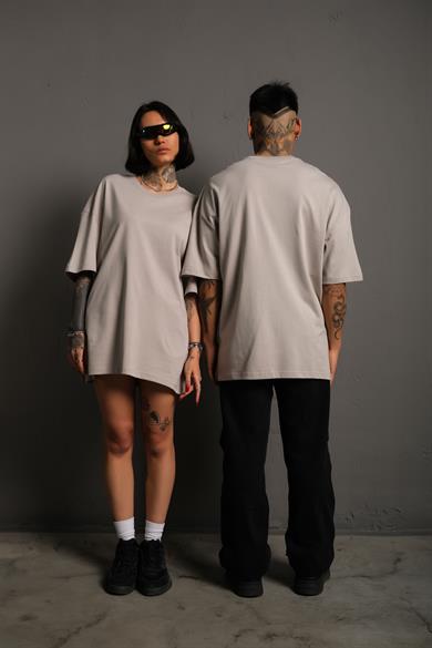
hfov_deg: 37.9
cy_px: 324
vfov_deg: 54.4
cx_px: 216
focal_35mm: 35
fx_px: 630
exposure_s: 1/160
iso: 160
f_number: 5
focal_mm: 23.3
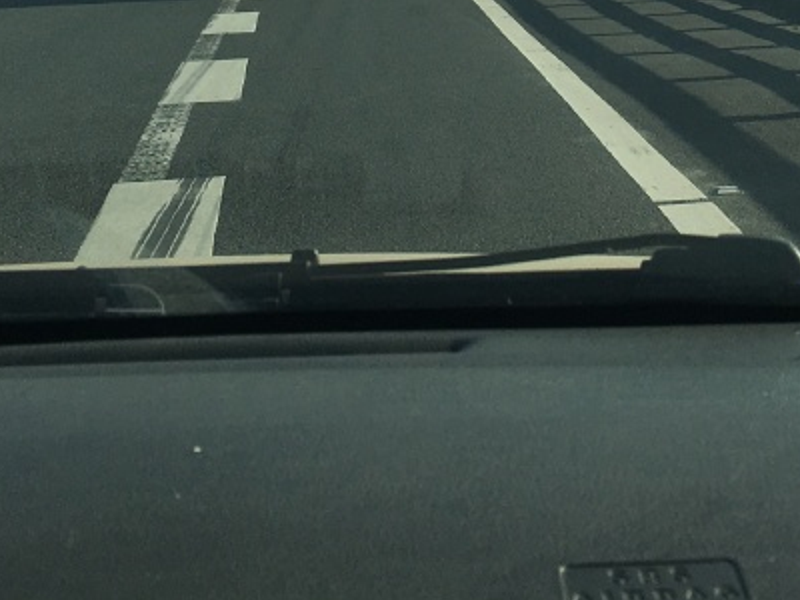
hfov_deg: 22.3
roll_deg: +4.2
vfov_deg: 15.7
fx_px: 2011
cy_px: -286
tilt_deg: +5.4
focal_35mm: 87
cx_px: 582
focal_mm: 4.15
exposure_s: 1/1451
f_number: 2.2
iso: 25
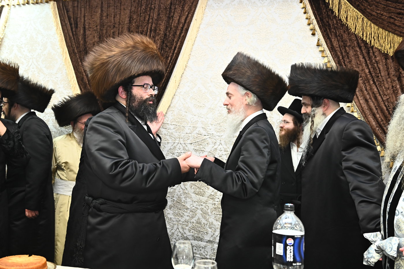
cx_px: 202
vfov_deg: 37.8
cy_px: 134
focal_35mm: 35
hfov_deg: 54.4
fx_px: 393
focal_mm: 35
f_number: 5
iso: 2000
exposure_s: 1/200
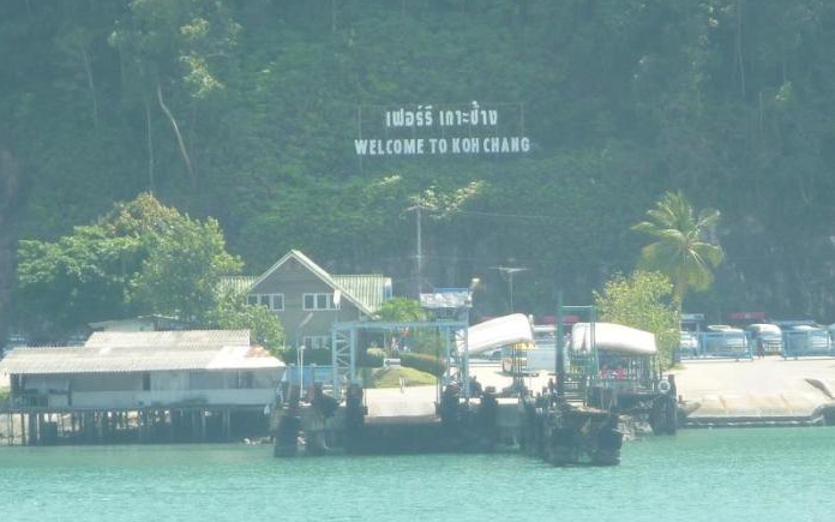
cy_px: 253
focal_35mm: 325
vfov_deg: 4.0
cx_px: 418
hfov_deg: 6.5
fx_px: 7396
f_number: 4.5
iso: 80
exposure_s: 1/200
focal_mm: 27.8
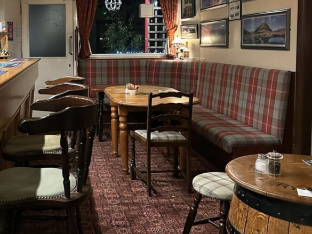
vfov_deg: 33.9
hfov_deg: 43.3
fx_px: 379
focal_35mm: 42
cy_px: 69
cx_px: 77
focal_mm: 6.86
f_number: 1.78
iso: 800
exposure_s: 1/50
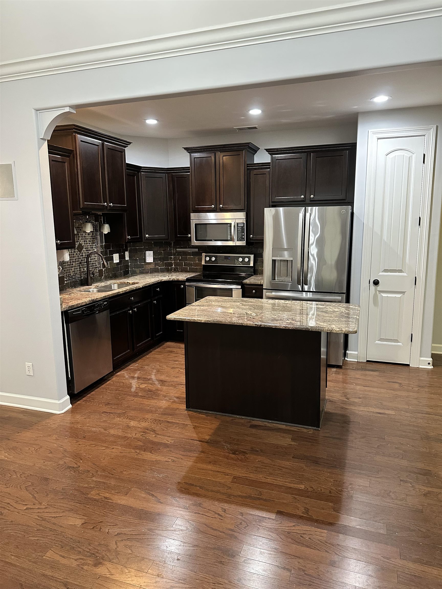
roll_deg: -0.5
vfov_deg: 71.6
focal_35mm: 24
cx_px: 221
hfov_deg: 56.8
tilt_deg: -9.2
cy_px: 294
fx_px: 409
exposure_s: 1/60
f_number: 1.78
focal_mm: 6.86
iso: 400
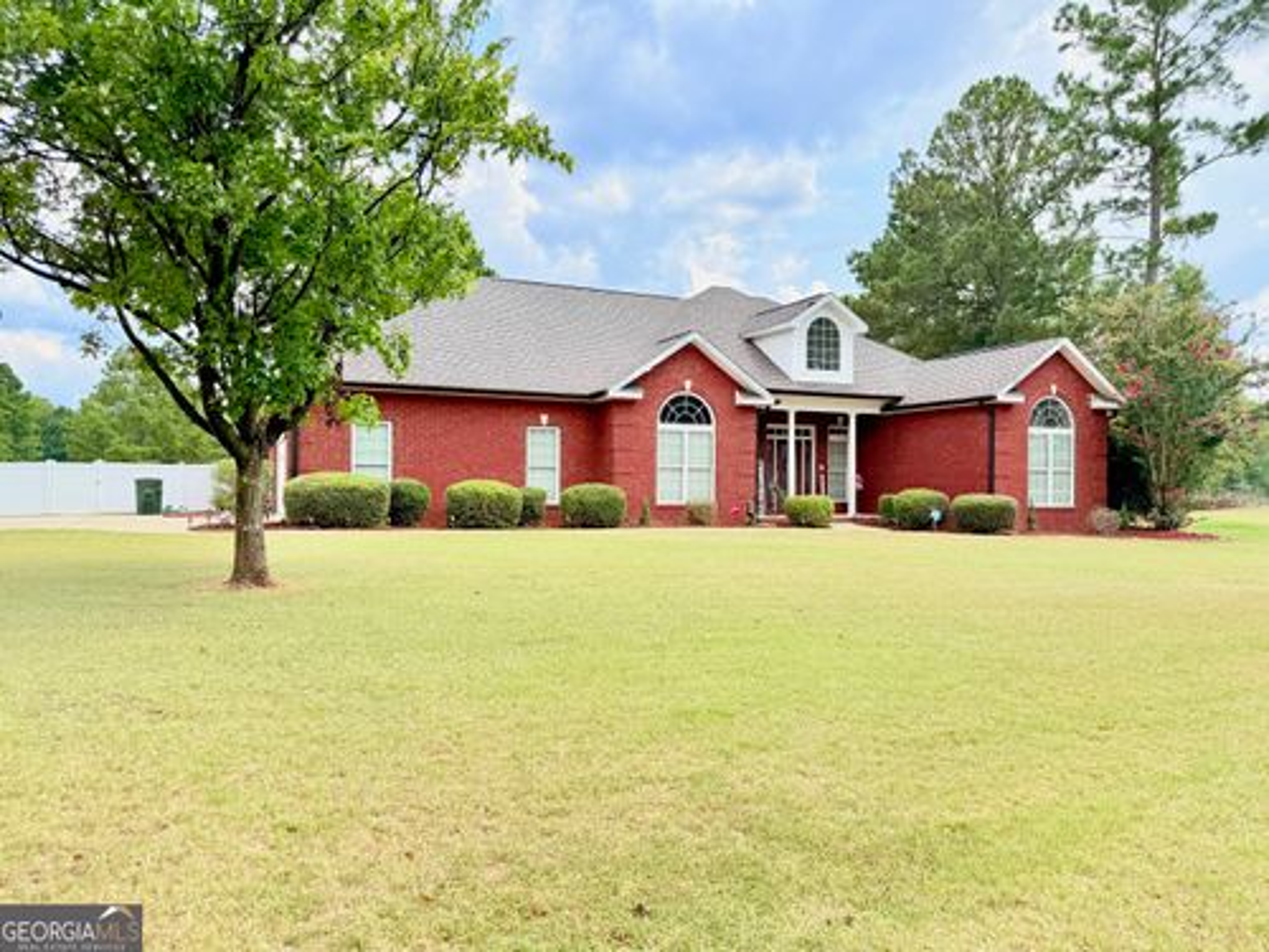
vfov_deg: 56.8
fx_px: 880
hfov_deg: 71.6
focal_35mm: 24
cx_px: 634
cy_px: 476
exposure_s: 1/3021
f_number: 1.78
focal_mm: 6.76
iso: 80
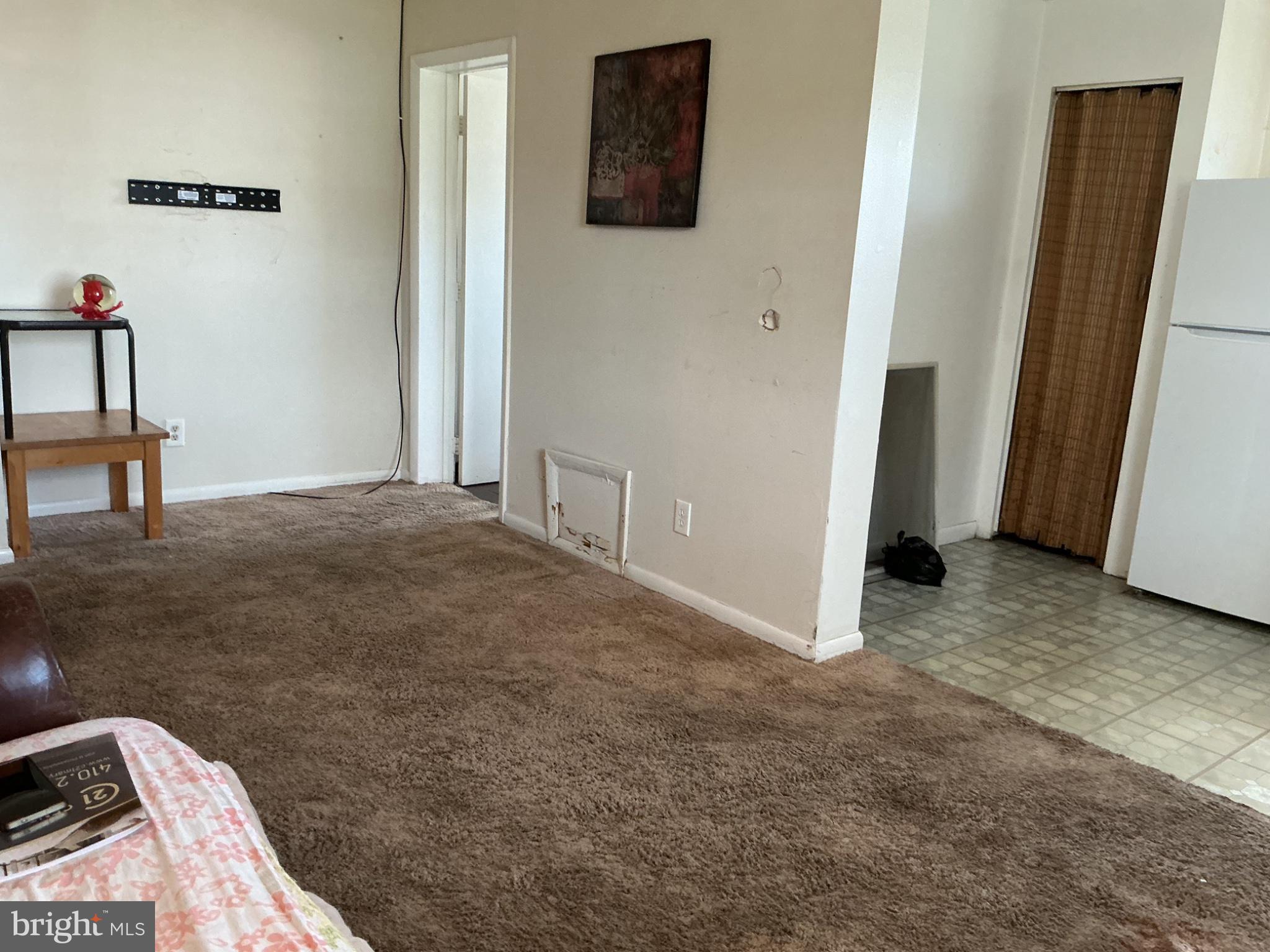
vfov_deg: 48.2
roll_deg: -3.7
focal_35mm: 29
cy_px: 476
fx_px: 1064
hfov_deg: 61.7
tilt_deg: -12.5
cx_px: 635
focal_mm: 3
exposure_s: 1/60
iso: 125
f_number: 1.8
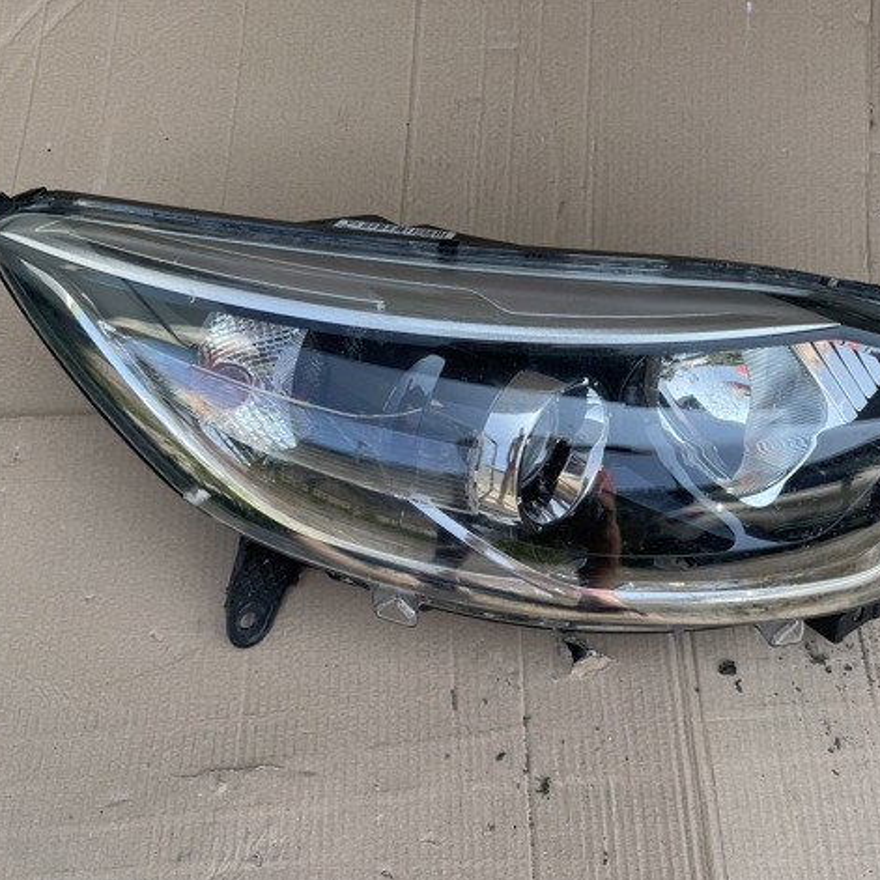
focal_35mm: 30
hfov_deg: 53.8
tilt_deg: -63.2
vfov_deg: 54.0
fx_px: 863
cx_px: 516
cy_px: 444
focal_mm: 5.1
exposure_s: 1/848
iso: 32
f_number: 1.6
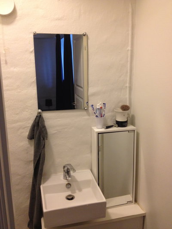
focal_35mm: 35
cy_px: 114
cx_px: 86
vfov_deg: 52.6
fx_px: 232
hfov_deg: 40.7
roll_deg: +1.5
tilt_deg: -14.7
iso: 160
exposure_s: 1/20
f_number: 2.4
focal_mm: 4.28
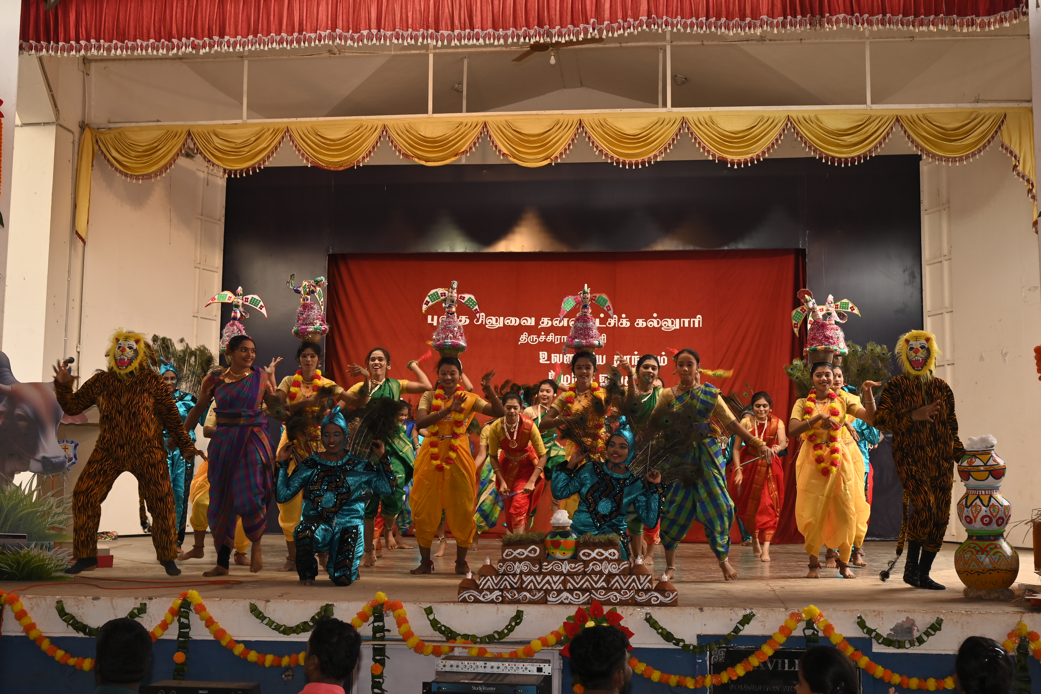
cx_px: 520
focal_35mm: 39
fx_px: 1128
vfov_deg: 34.2
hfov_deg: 49.6
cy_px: 347
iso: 250
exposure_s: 1/125
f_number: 6.3
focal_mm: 39
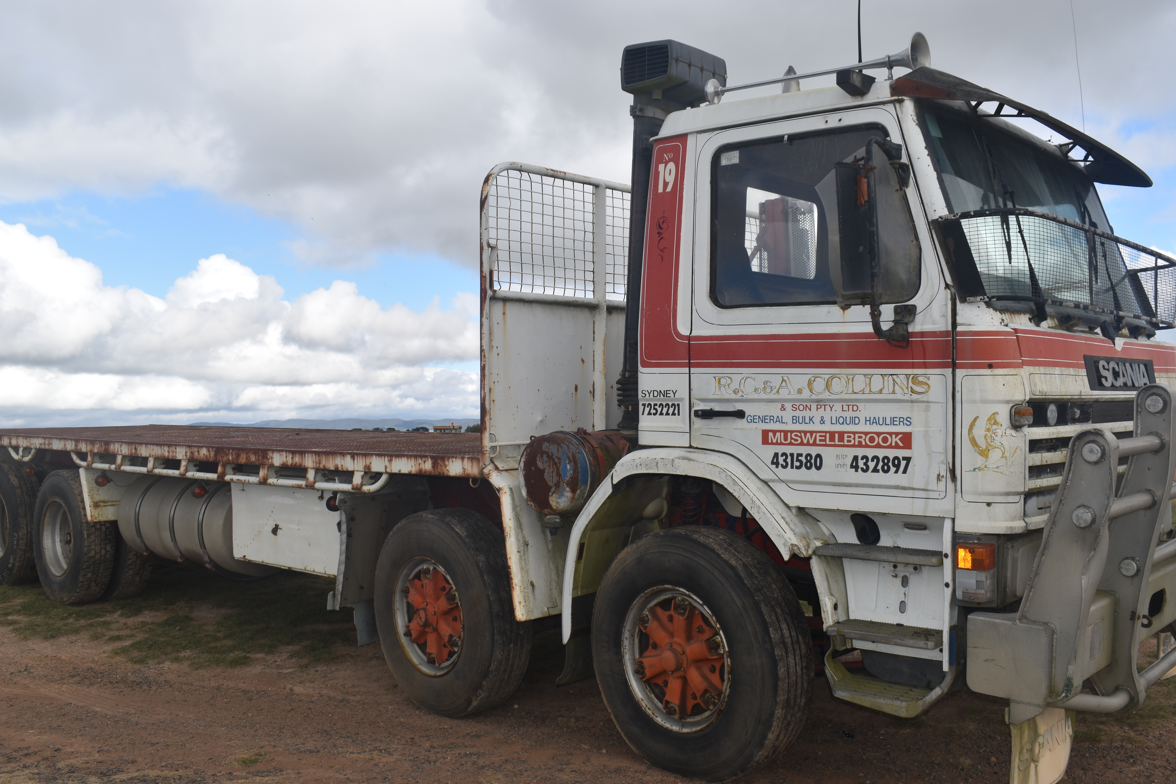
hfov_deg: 57.2
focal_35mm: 33
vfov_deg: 40.0
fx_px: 1078
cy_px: 392
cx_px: 588
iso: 100
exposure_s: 1/200
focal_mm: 22
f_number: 10
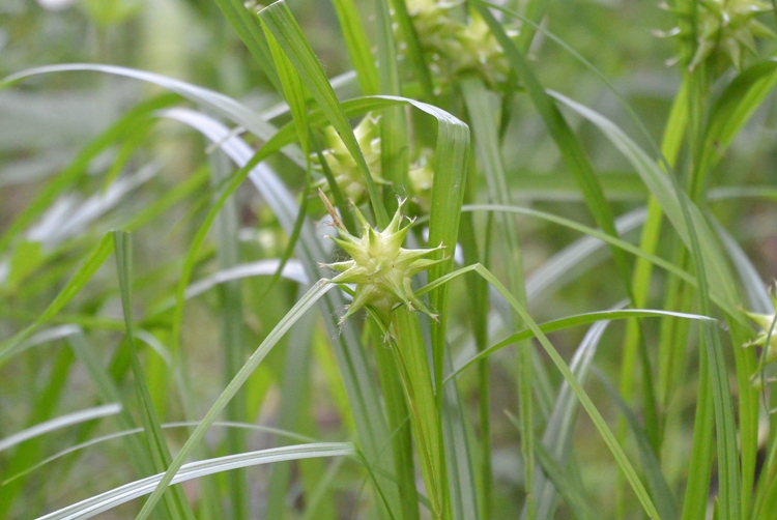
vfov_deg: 4.6
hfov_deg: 6.9
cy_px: 260
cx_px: 388
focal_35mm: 297
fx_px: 6418
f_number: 5.6
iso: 2000
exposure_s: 1/60
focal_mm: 110
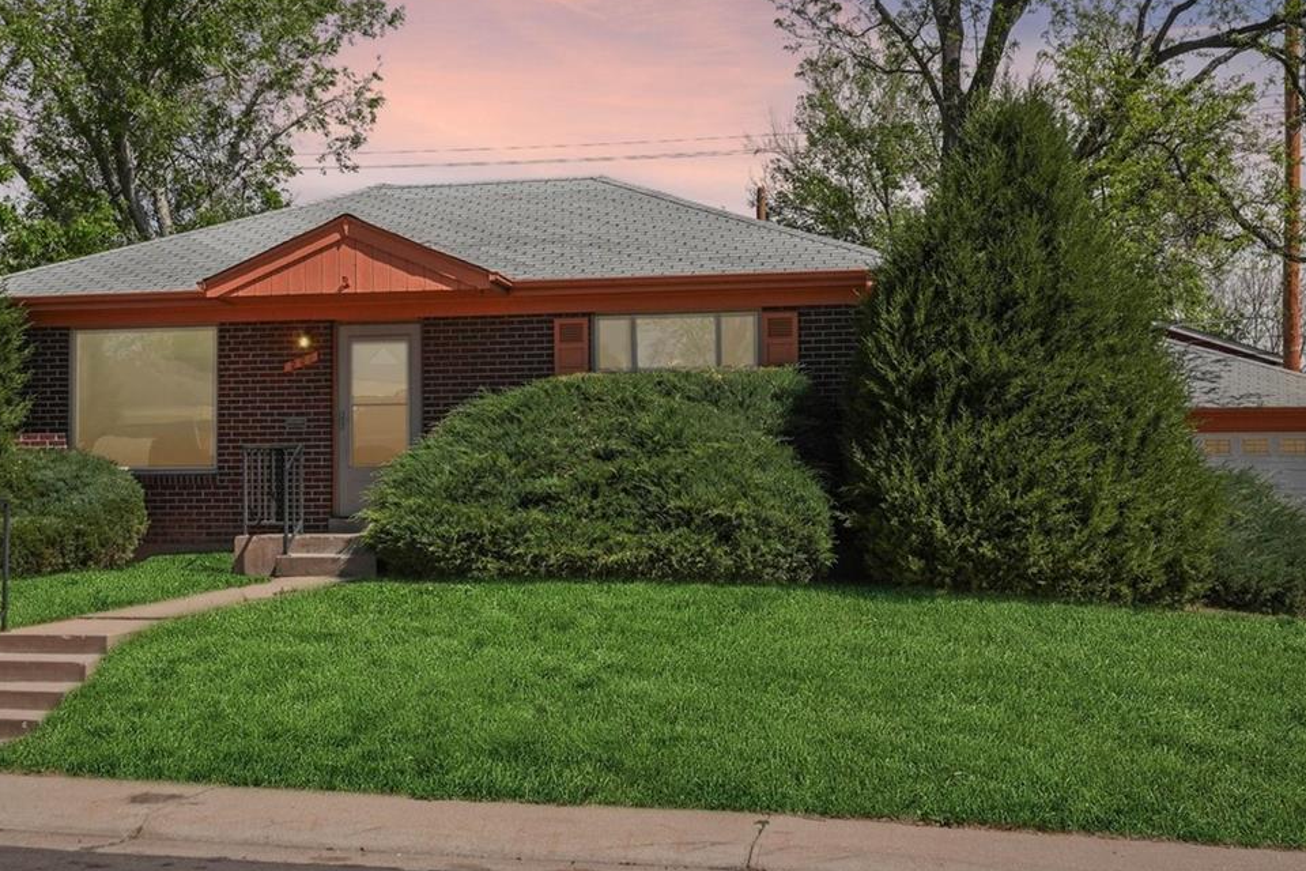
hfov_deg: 39.5
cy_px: 293
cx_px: 566
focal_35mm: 50
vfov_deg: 26.8
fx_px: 1814
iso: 100
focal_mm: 20
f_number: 8
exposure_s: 1/500
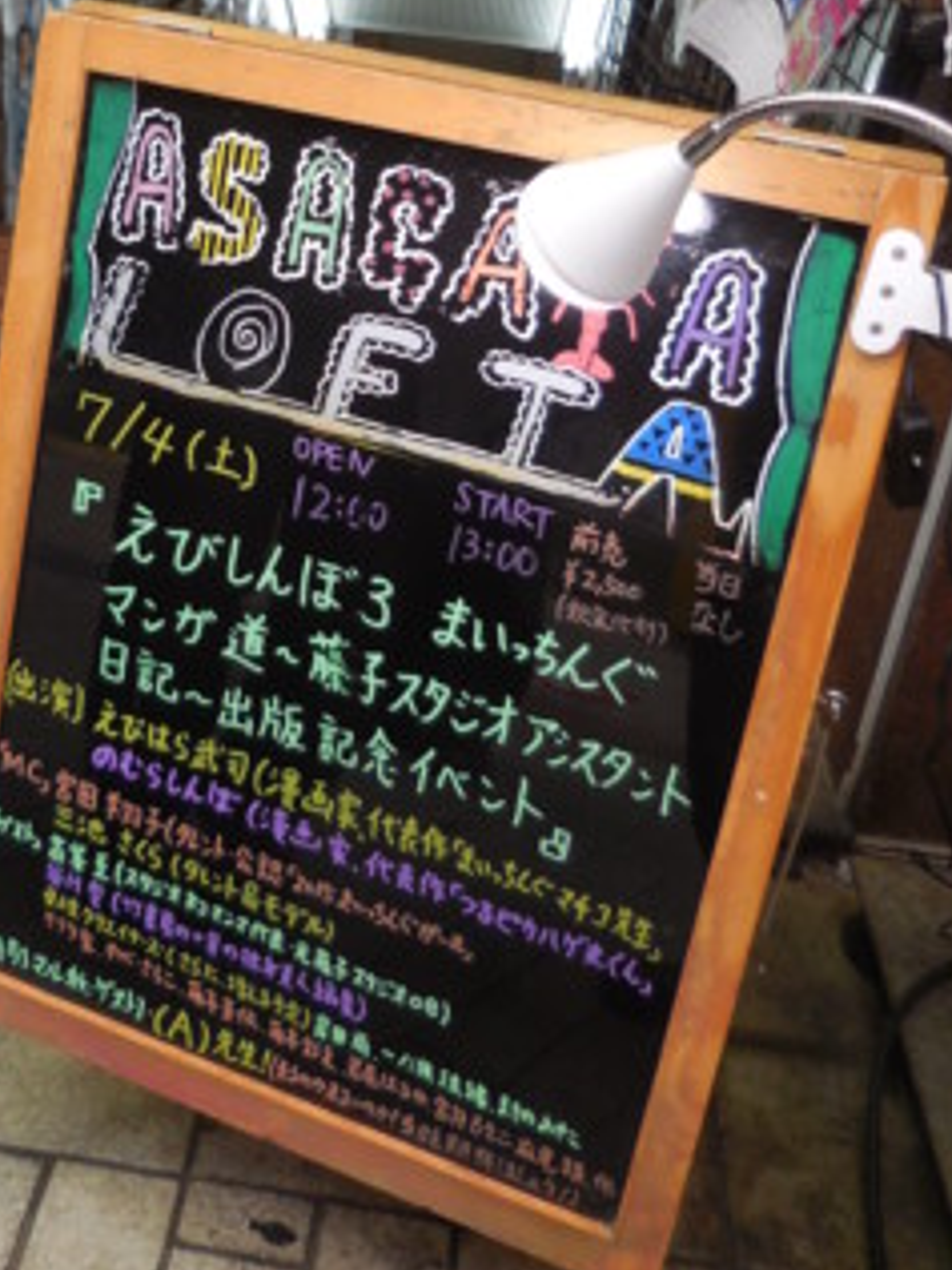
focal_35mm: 38
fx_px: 1393
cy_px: 313
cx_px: 358
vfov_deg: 47.1
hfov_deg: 37.5
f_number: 3.3
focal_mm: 4.5
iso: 125
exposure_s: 1/50
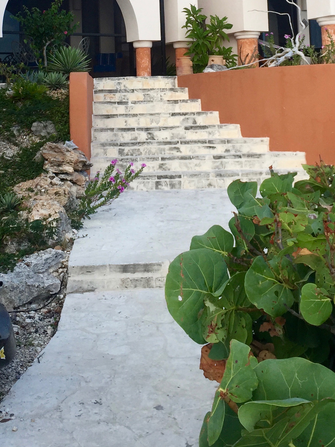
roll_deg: +1.3
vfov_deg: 32.5
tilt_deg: +5.7
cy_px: 40
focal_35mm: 56
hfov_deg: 26.1
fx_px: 722
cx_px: 146
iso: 32
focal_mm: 4.15
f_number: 2.2
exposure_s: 1/1163
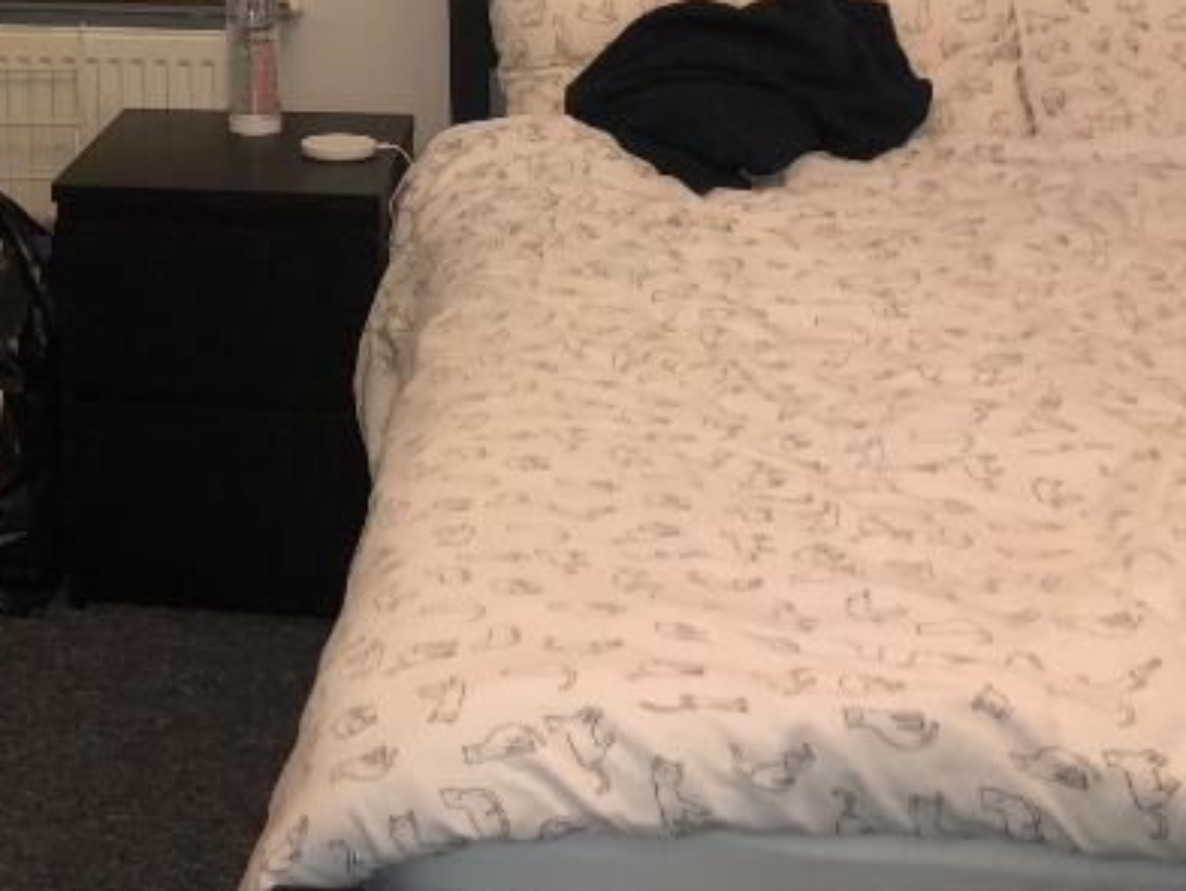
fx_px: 2502
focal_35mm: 73
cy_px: -103
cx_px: -69
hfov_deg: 25.1
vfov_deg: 19.3
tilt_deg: -7.3
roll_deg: +1.6
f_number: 1.8
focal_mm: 3.99
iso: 80
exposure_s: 1/7
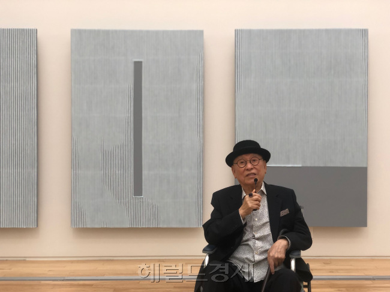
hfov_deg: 36.8
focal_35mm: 52
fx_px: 586
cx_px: 195
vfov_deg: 28.0
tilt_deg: -0.9
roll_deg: +0.2
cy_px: 146
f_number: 2.4
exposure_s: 1/60
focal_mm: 6
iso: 64
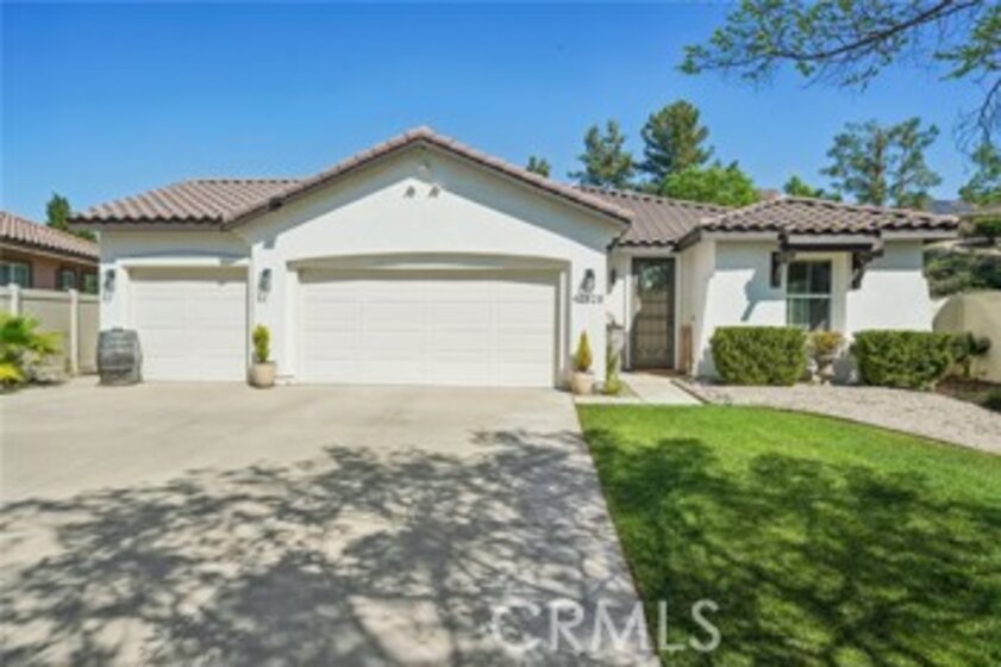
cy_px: 334
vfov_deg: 59.5
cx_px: 500
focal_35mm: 21
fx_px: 584
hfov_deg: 81.2
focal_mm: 21
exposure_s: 1/500
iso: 100
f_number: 8
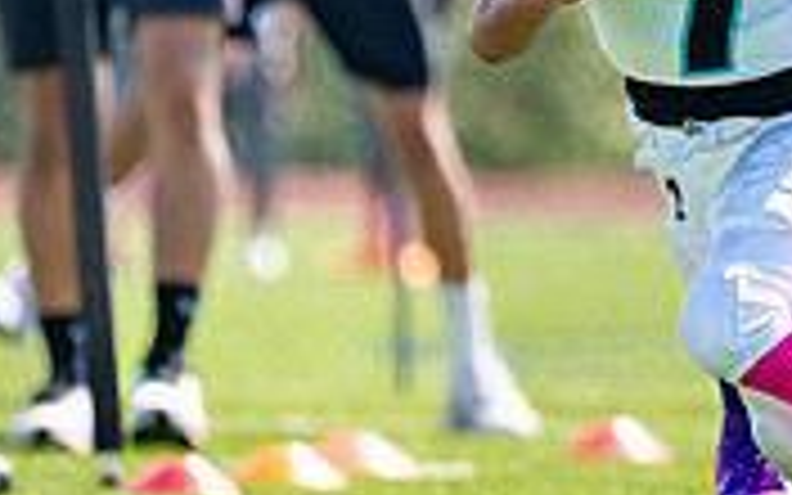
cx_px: 913
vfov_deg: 1.0
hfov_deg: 1.7
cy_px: -16
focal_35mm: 1273
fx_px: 27477
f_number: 2.8
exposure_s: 1/1600
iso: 100
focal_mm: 200
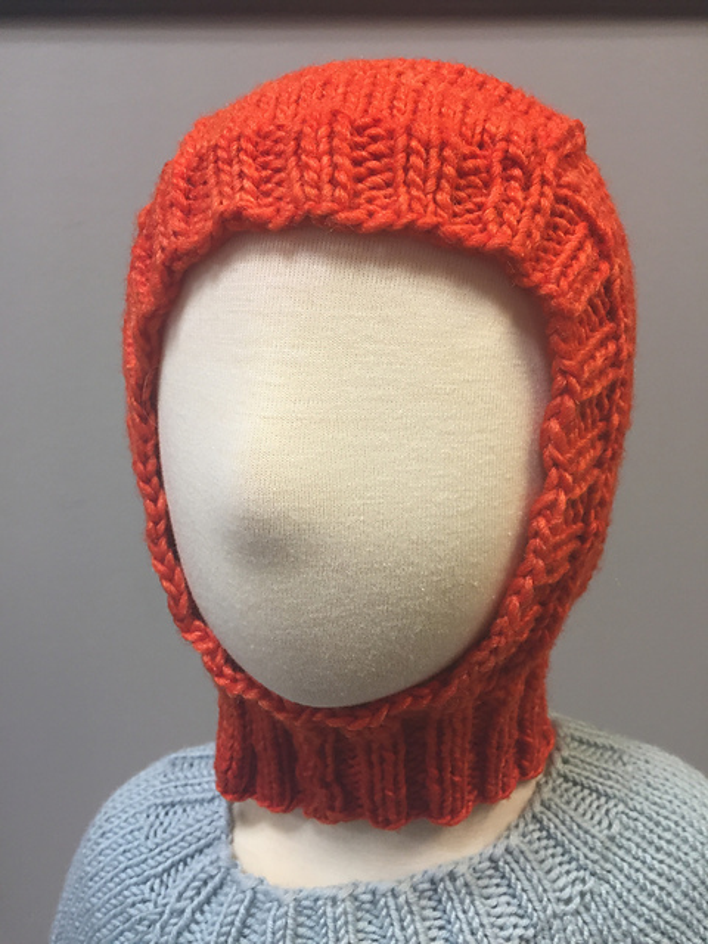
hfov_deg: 48.2
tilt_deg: -17.1
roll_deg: +2.2
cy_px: 472
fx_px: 791
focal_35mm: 29
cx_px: 354
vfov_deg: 61.7
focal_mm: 4.15
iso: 50
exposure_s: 1/30
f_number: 2.2
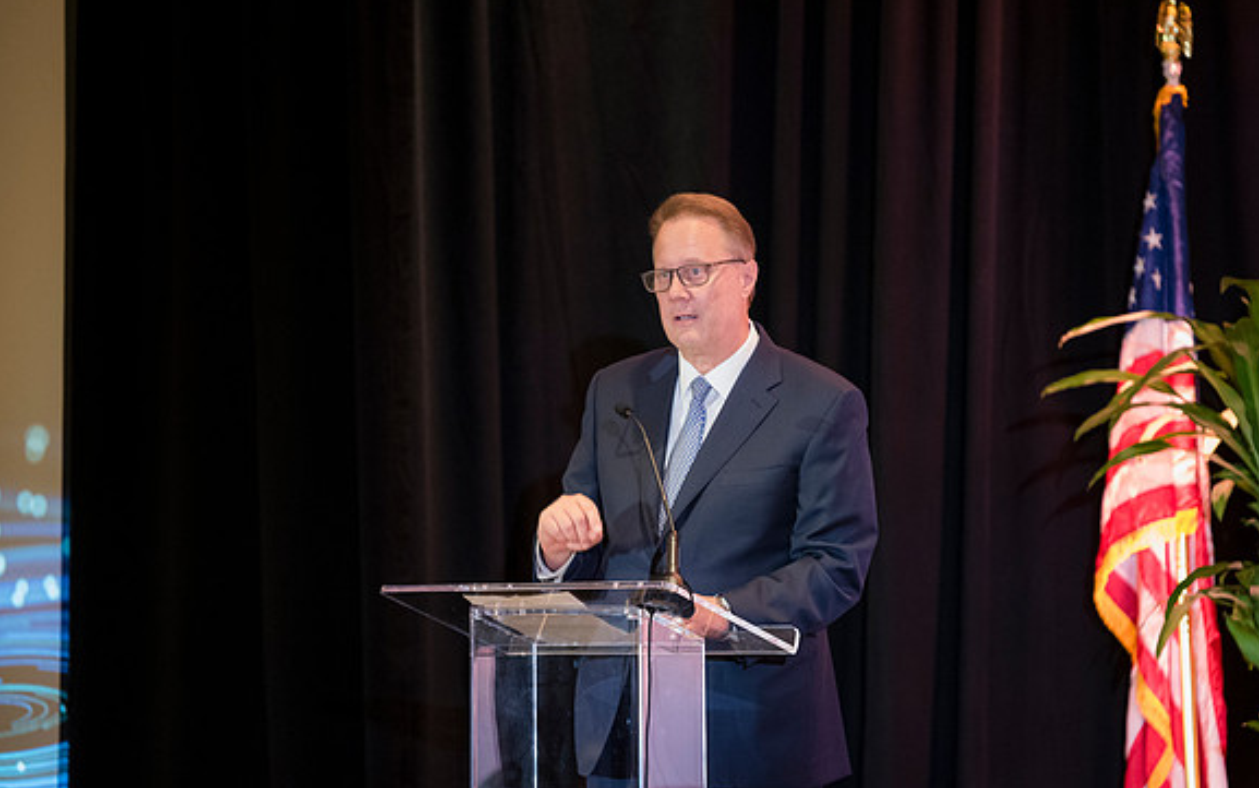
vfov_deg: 6.4
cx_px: 631
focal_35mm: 205
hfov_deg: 10.2
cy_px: 411
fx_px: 7036
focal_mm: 200
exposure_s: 1/160
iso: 6400
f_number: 2.8
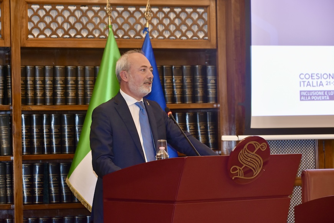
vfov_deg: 13.0
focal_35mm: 105
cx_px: 167
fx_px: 974
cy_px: 112
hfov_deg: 19.5
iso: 1250
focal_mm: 70
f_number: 5
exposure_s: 1/60
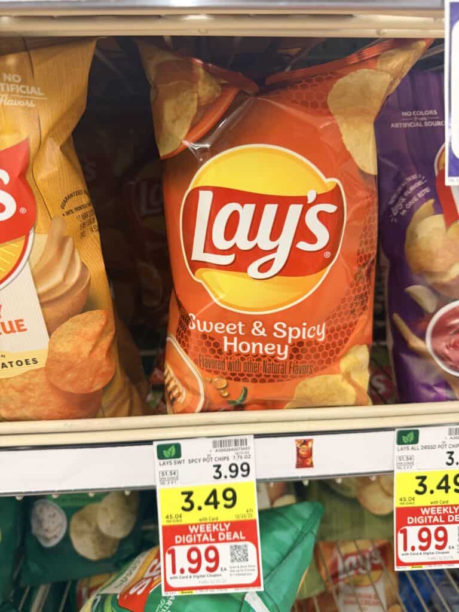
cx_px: 230
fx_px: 424
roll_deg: +1.9
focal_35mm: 24
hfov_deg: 56.8
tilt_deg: -19.5
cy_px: 306
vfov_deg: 71.6
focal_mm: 6.76
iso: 160
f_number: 1.78
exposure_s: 1/64
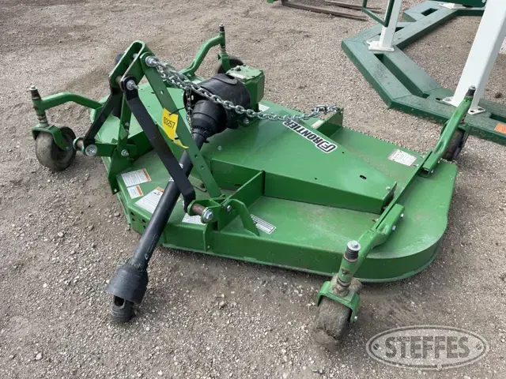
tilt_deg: -33.9
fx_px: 380
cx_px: 253
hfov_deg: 67.3
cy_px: 190
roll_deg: +0.5
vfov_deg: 53.1
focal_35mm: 26
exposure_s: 1/1130
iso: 32
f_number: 1.6
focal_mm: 5.1
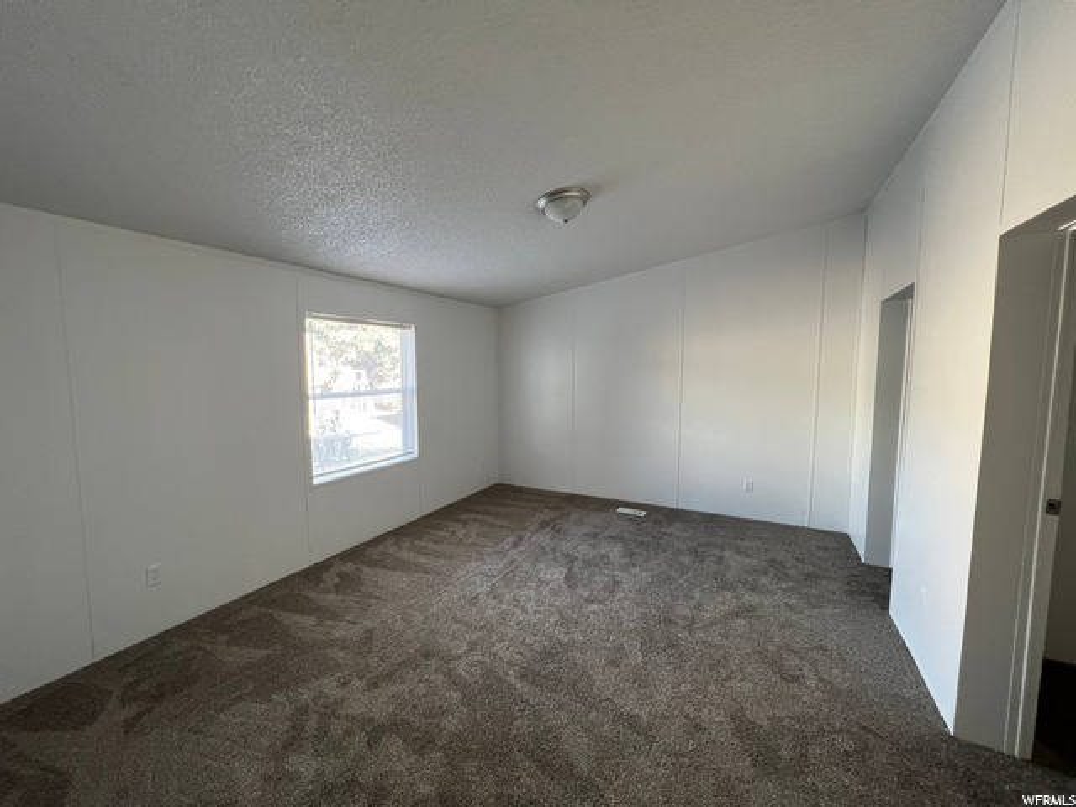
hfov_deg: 106.2
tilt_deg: -5.3
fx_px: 404
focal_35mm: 13
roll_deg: +0.1
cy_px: 404
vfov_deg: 89.9
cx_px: 538
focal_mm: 1.57
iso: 160
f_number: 1.8
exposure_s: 1/121
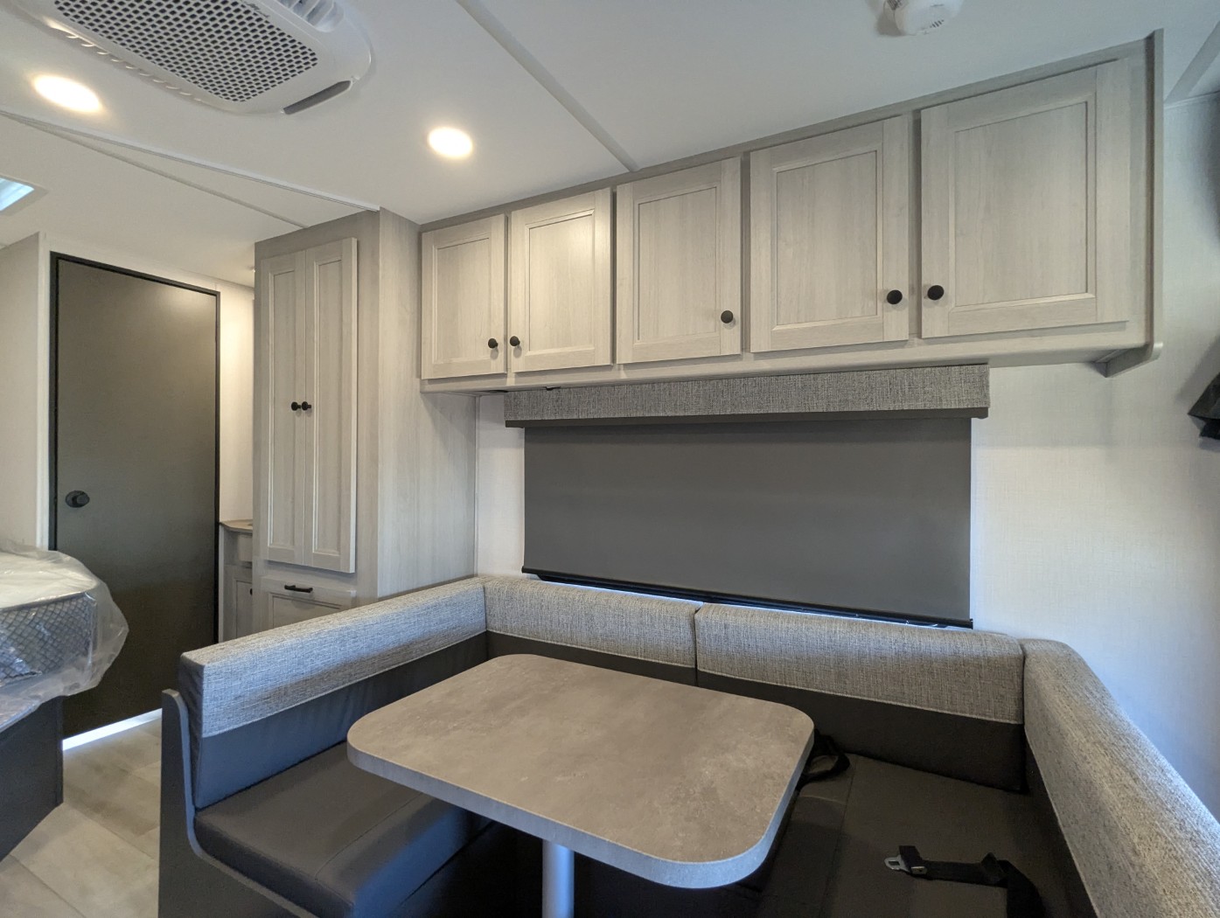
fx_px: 565
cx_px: 610
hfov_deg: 94.4
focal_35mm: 16
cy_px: 459
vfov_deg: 78.2
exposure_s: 1/80
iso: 444
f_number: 2.2
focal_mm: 2.35
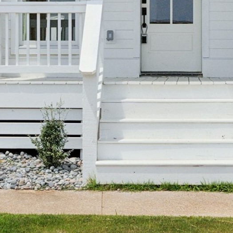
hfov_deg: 13.9
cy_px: 25
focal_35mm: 125
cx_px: 168
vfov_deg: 13.8
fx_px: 952
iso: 200
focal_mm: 25.4
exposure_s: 1/3200
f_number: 7.1
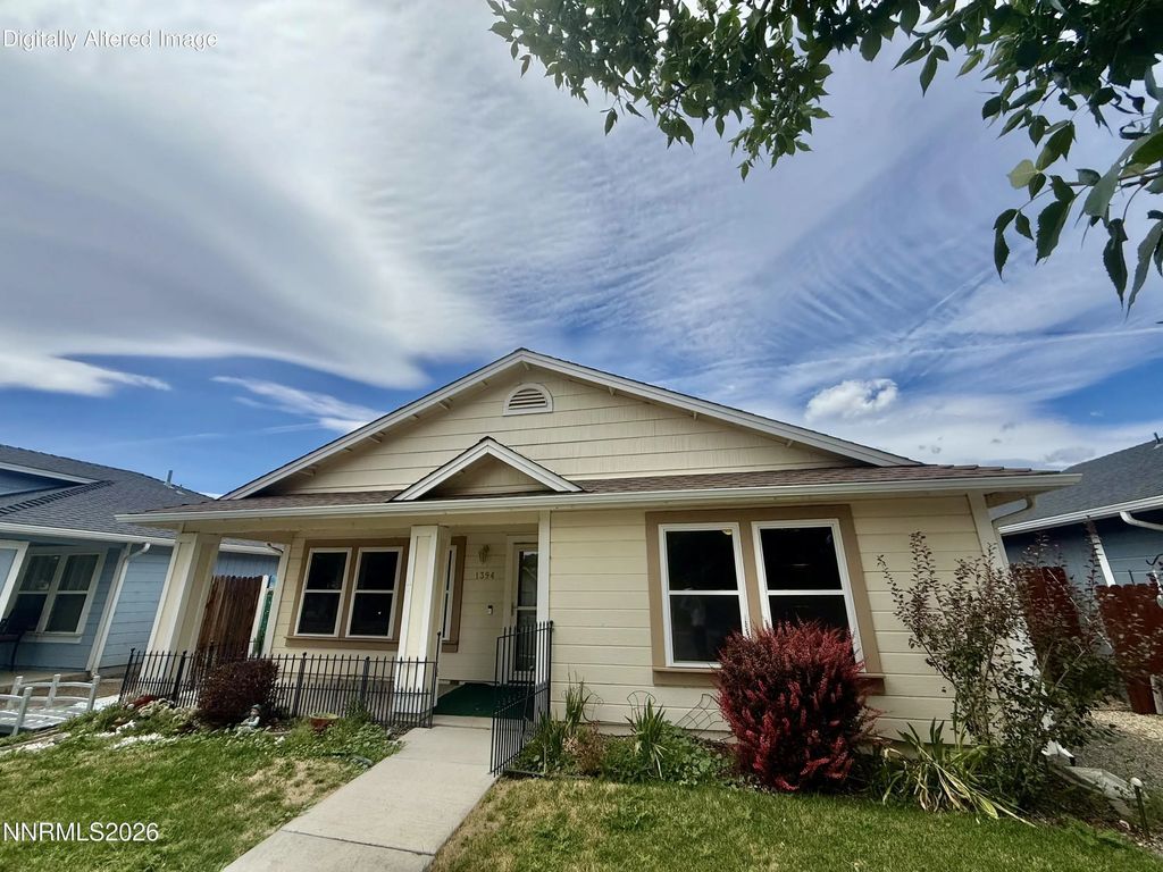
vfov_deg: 85.7
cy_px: 436
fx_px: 470
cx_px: 582
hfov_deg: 102.1
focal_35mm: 14
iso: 50
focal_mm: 2.22
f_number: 2.2
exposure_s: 1/3460
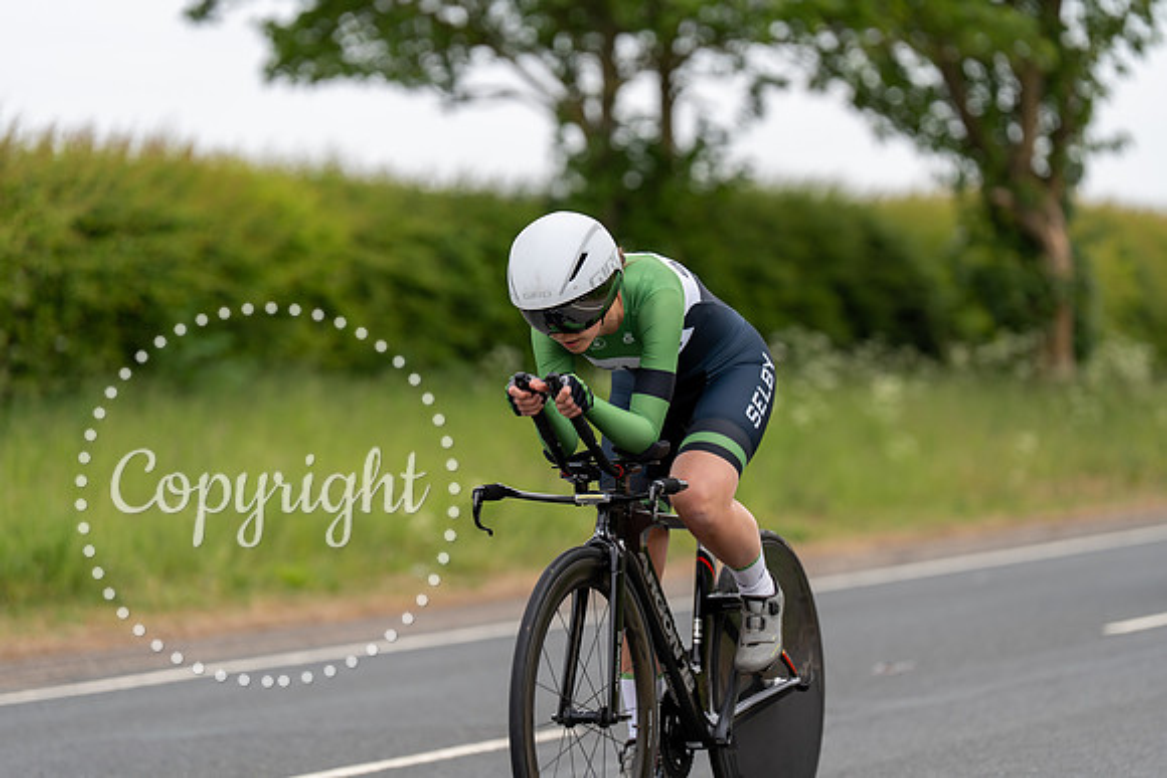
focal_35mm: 148
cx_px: 584
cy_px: 389
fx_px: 4799
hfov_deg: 13.9
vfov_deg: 9.3
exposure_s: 1/1250
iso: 200
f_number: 3.2
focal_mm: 148
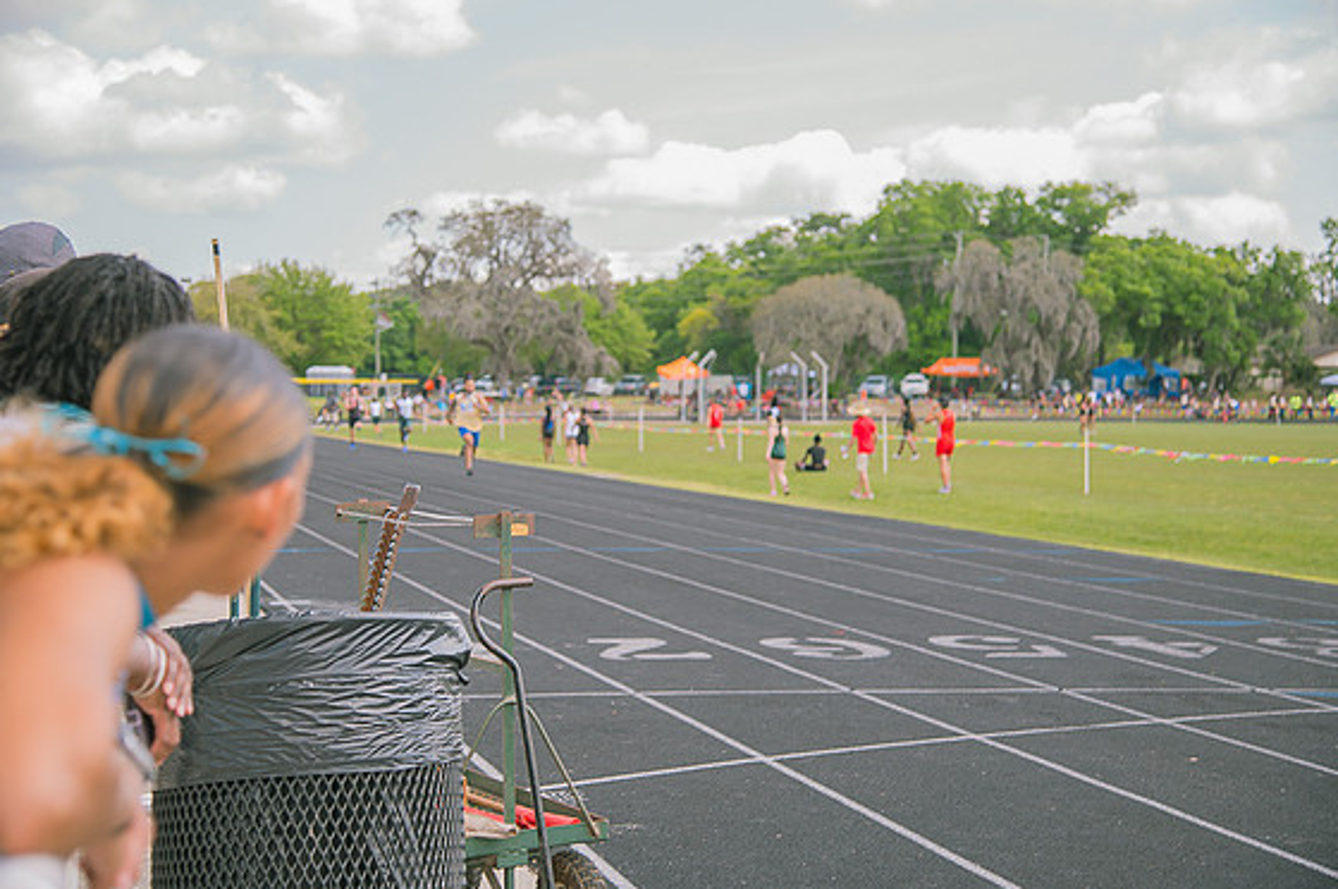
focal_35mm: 57
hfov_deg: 35.1
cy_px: 430
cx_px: 674
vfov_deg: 23.7
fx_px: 2116
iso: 200
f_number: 4
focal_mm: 55
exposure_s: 1/200
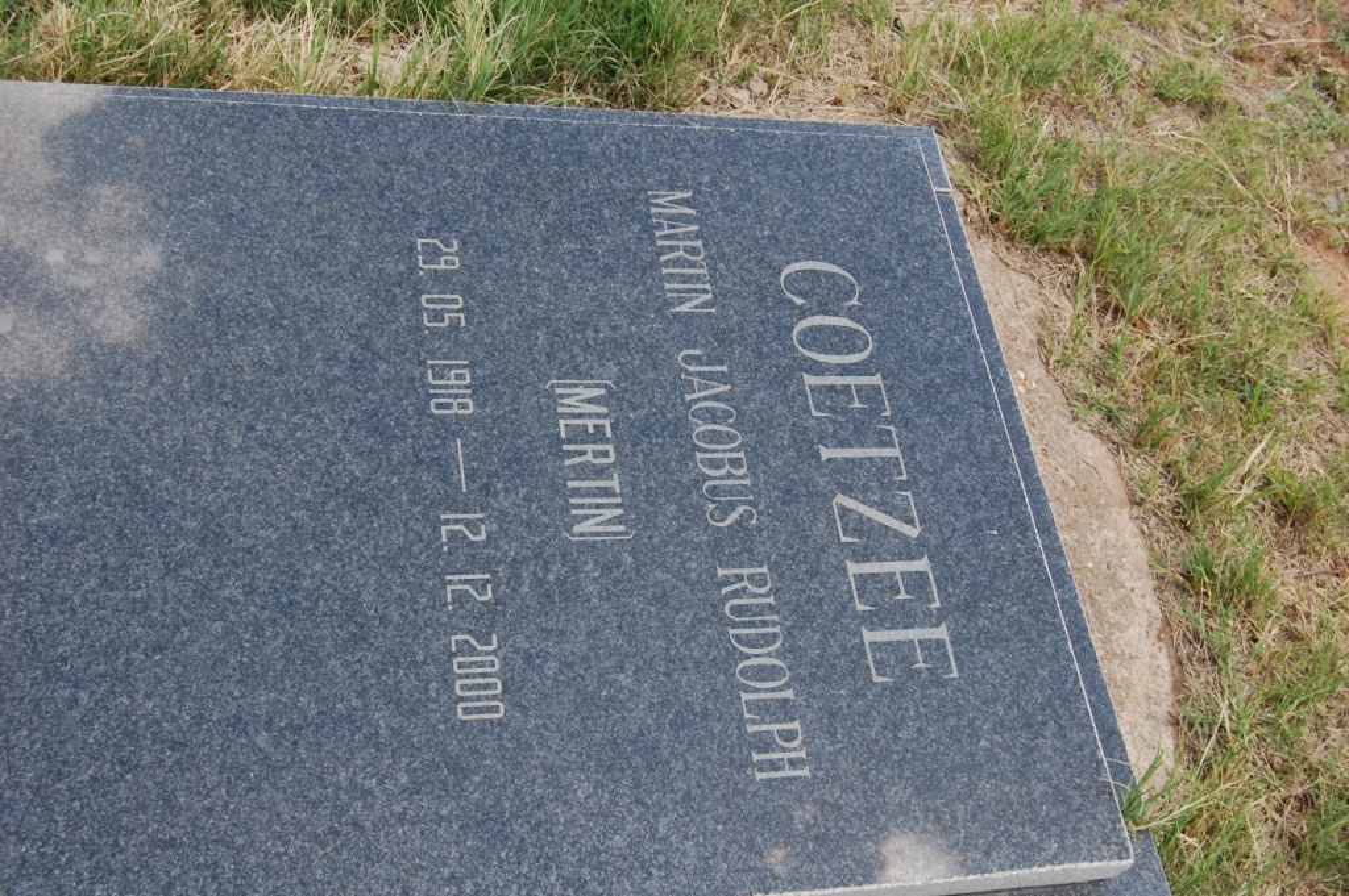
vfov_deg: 31.8
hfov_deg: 46.4
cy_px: 448
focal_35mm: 42
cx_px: 674
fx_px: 1573
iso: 200
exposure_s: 1/160
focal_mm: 28
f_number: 7.1
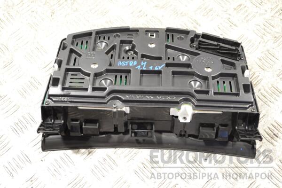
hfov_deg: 41.1
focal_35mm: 48
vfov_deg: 28.1
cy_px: 94
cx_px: 141
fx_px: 376
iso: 450
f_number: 4.8
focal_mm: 32
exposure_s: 1/30
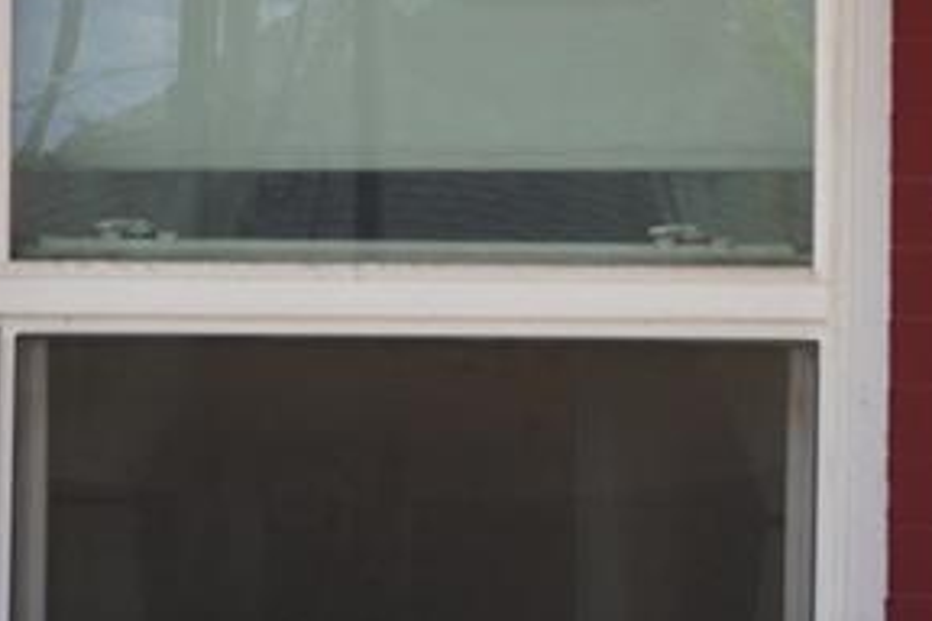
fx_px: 9288
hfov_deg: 5.5
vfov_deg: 3.8
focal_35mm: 359
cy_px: 602
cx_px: 2327
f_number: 5.6
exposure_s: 1/250
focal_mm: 43
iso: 100
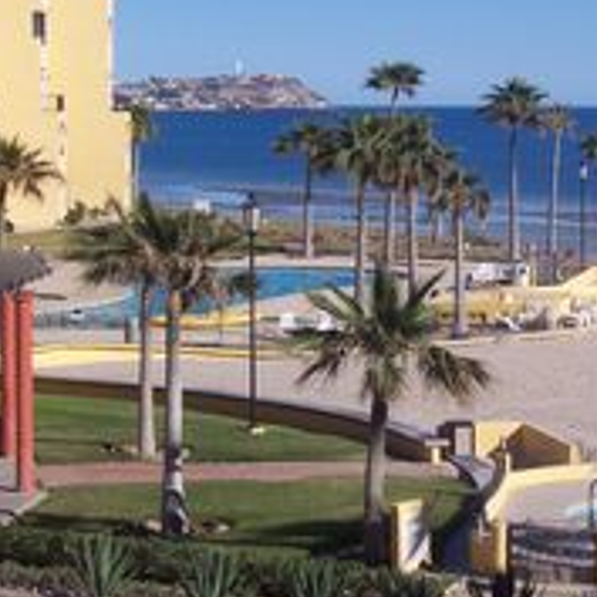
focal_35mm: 121
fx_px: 2361
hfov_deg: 14.3
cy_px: 216
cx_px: 553
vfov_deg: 14.4
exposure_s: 1/500
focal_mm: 10.8
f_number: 6.7
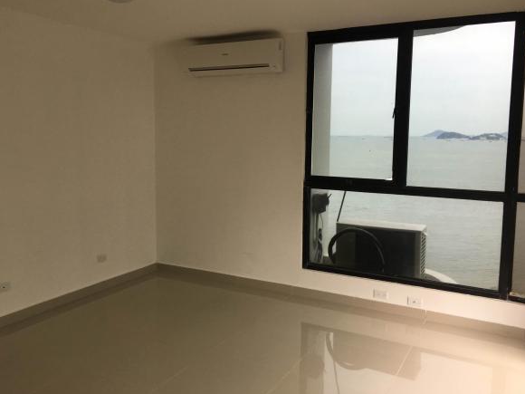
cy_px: 187
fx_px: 485
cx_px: 246
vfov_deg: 44.1
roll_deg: -0.5
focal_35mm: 32
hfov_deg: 56.8
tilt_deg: -5.9
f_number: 2.2
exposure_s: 1/120
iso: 40
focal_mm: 4.15
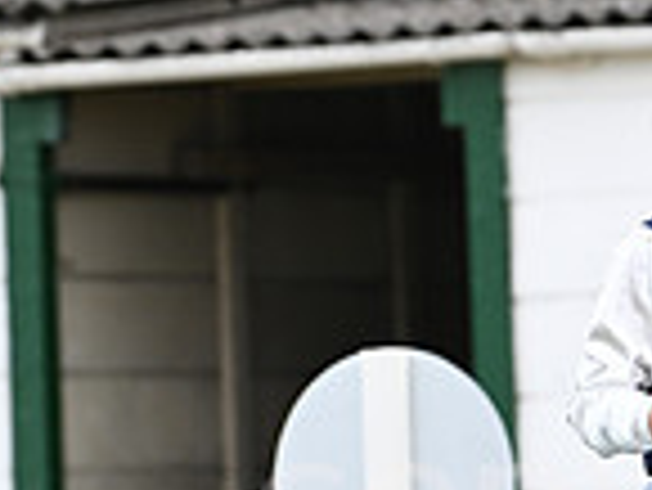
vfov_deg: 1.9
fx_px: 14477
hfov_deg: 2.6
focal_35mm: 768
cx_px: 845
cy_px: 793
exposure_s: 1/800
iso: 400
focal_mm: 200
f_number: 4.5
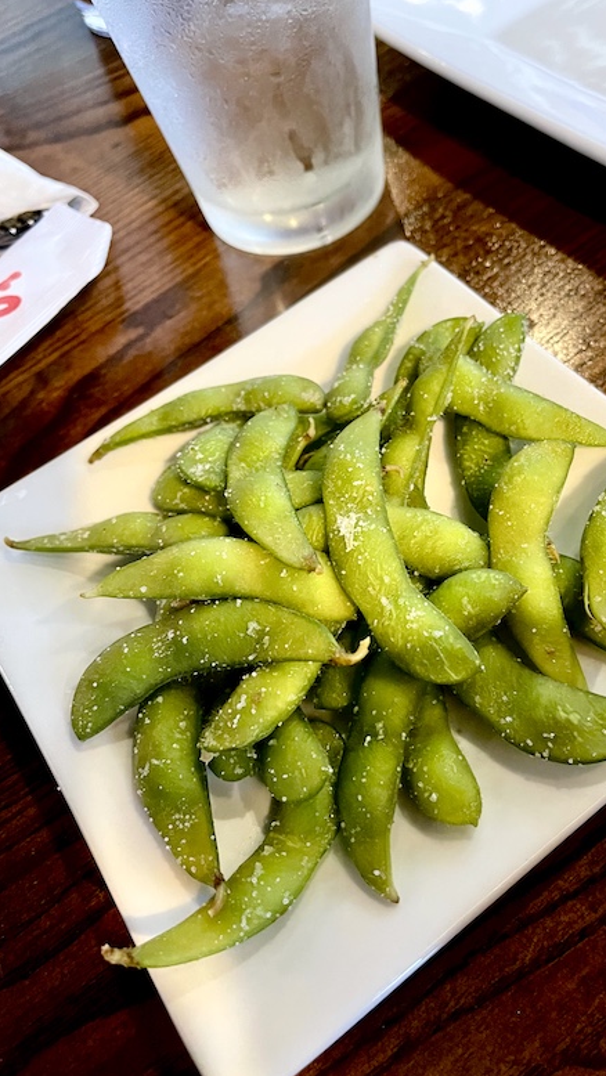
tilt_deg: -57.3
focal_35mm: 28
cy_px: 550
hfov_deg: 41.2
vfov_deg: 67.9
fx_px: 799
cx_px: 387
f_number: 1.6
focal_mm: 5.1
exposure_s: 1/60
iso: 500
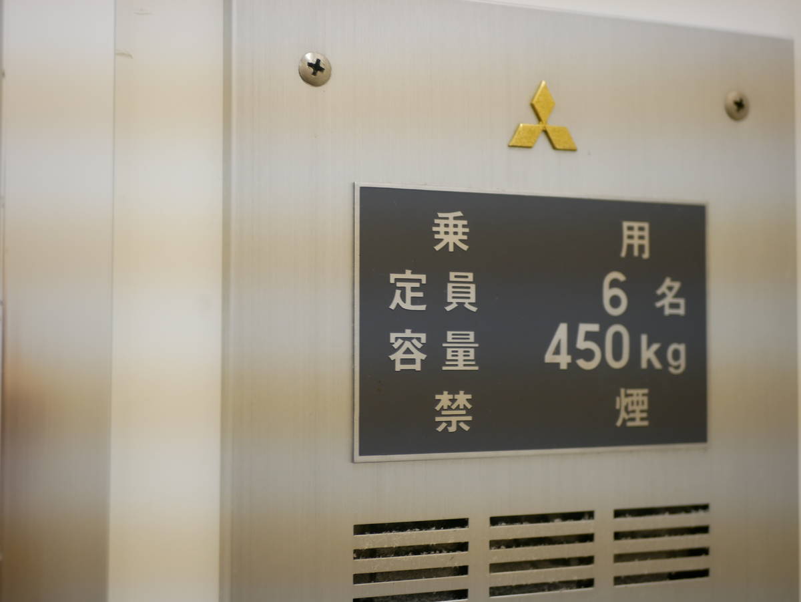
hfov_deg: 38.2
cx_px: 400
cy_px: 301
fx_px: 1157
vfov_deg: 29.1
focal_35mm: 50
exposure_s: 1/60
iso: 250
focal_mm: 25
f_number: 2
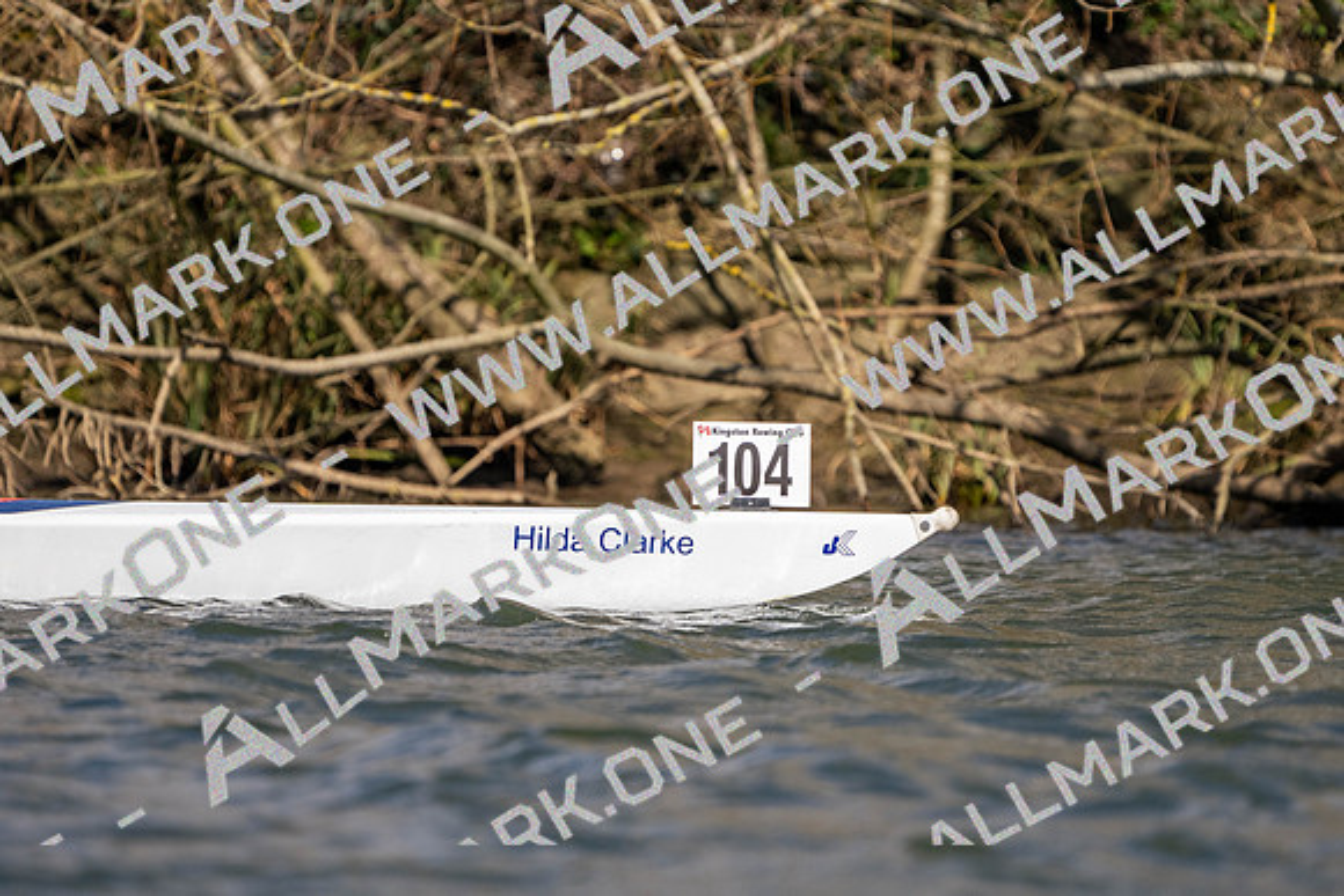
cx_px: 672
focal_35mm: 900
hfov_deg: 2.3
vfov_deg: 1.5
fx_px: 33606
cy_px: 448
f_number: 6.3
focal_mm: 600
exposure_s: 1/1600
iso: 320
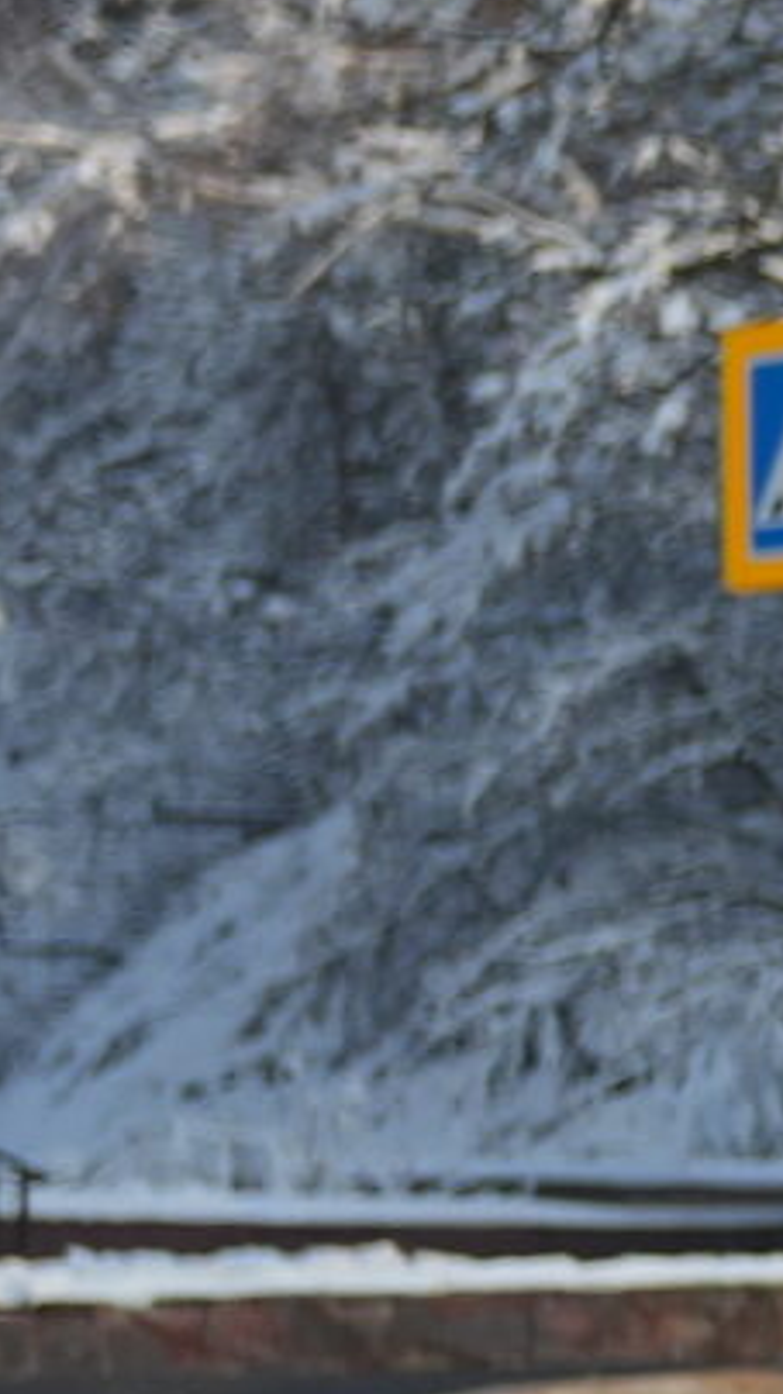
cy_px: 626
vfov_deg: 7.7
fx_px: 10307
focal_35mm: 279
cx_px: 4181
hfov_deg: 3.8
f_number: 2.8
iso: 100
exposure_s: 1/100
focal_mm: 28
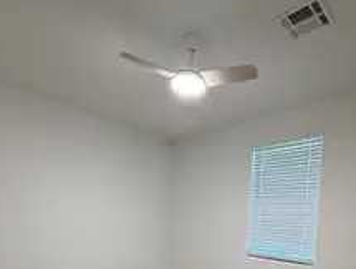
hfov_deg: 67.1
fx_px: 268
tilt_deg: -2.7
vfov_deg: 48.3
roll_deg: -2.6
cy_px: 236
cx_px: 192
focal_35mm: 26
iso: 200
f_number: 2.2
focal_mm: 2.22
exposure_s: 1/60
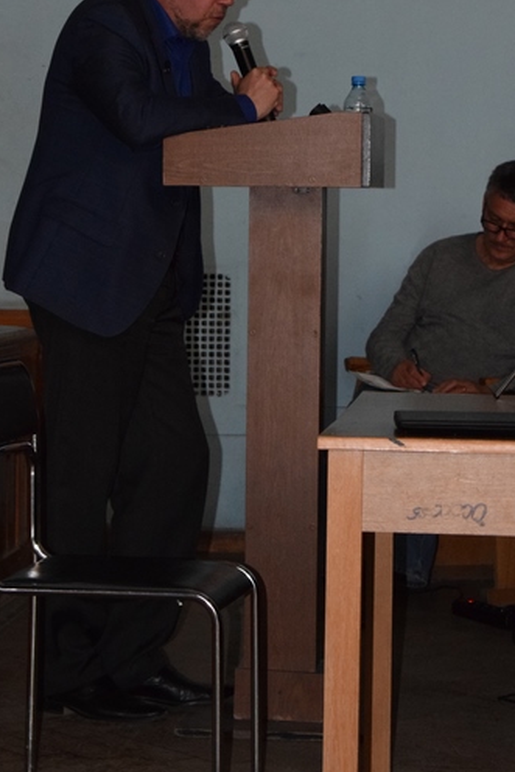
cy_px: 223
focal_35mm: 128
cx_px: 227
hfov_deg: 10.7
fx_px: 2740
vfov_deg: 16.0
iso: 3200
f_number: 5.6
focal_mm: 55
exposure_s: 1/200
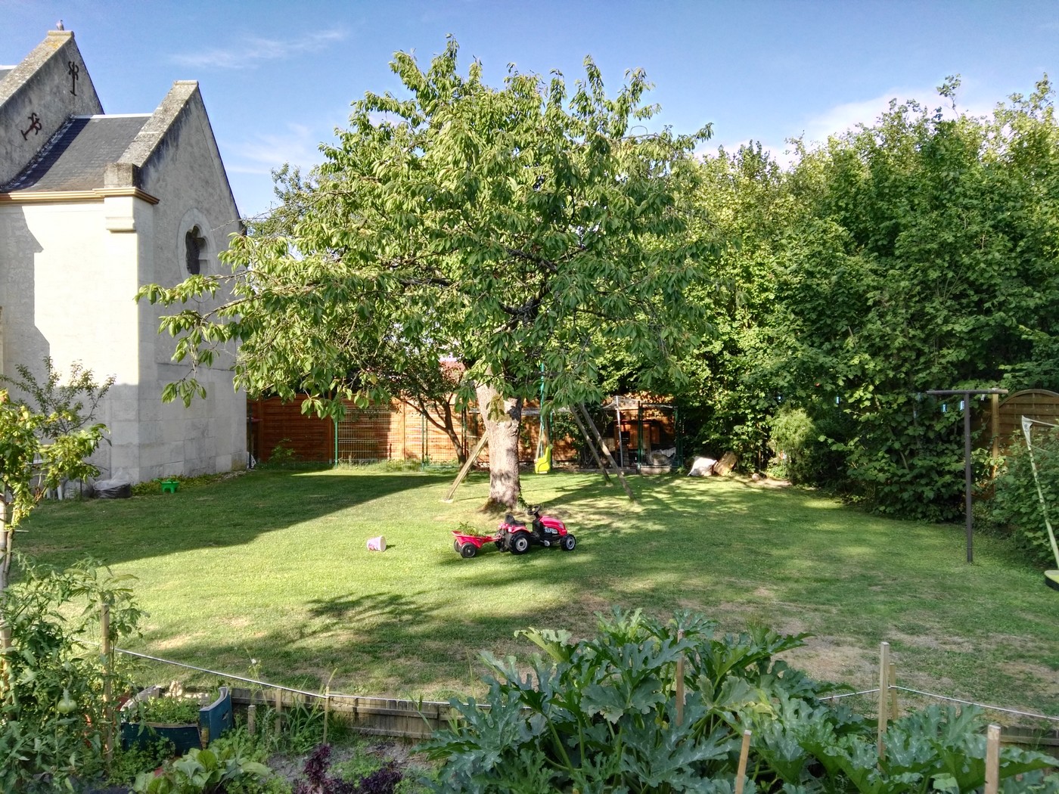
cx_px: 530
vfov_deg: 49.7
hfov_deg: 63.4
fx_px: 857
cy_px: 397
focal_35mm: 28
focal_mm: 2.96
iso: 64
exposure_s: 1/509
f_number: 2
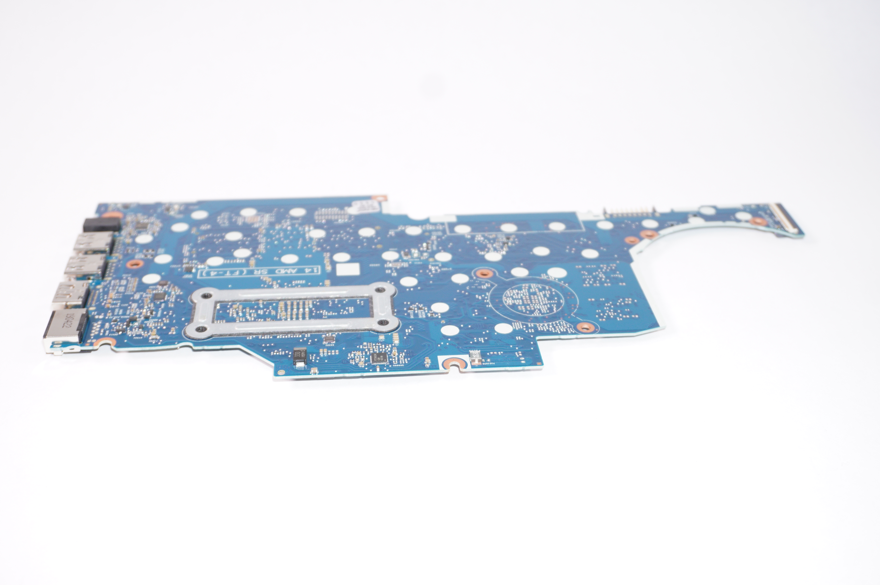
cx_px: 440
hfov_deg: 45.0
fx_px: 1062
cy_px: 292
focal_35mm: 44
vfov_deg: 30.8
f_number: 5.6
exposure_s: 1/160
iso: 250
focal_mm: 29
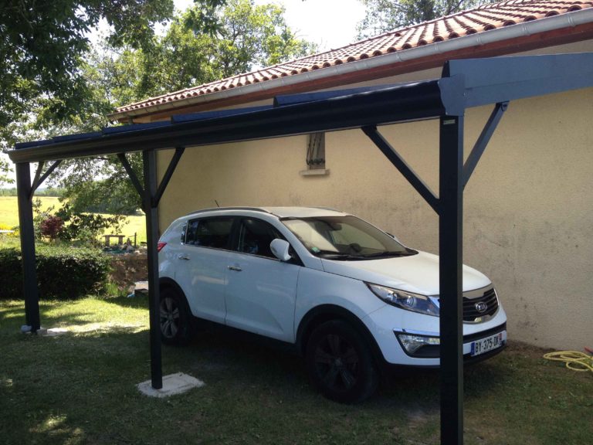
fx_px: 600
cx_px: 296
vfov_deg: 40.7
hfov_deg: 52.6
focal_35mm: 35
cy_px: 222
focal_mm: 4.28
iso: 64
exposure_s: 1/386
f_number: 2.4
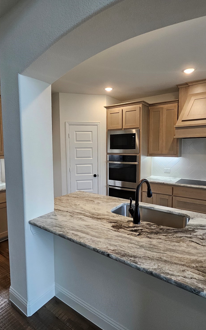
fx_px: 171
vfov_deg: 88.0
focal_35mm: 19
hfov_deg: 62.2
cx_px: 108
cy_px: 163
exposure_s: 1/60
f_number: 2.2
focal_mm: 1.74
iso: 80
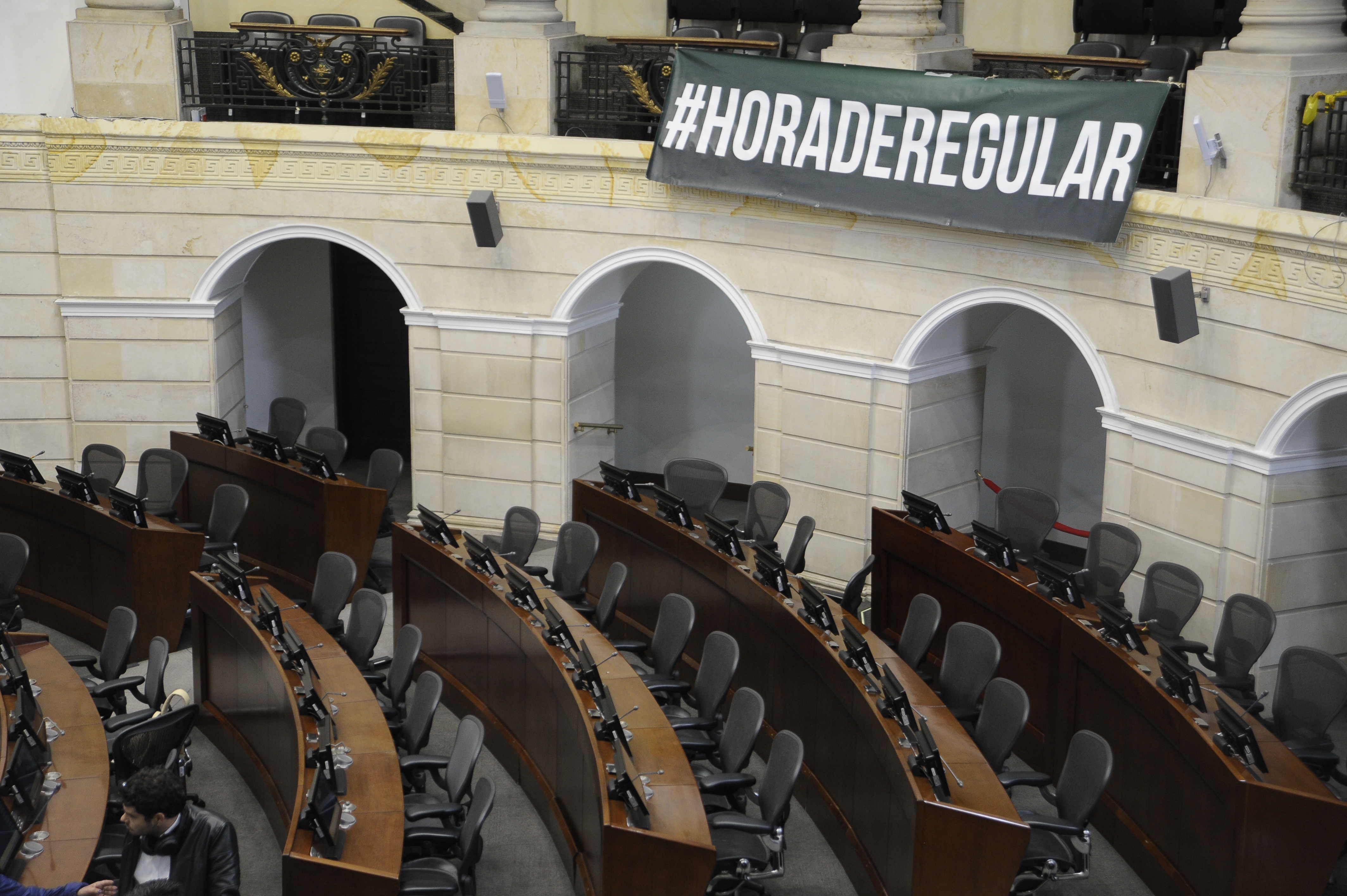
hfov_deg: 38.2
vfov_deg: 26.0
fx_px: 1944
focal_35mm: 52
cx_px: 674
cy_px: 448
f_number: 3.8
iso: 1600
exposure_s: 1/160
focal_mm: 52
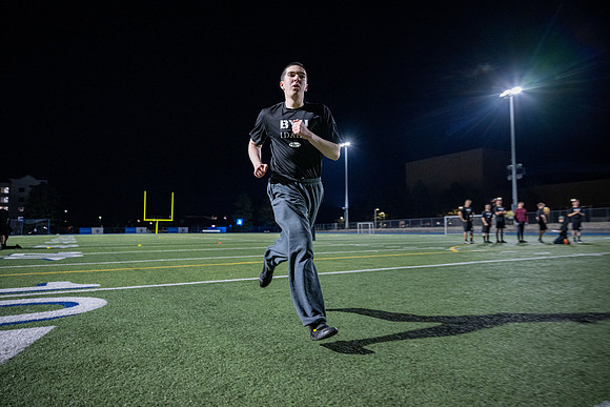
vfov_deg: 47.2
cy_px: 204
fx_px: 466
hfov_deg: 66.4
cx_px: 305
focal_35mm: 28
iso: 2000
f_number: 2.8
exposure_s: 1/250
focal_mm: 27.5
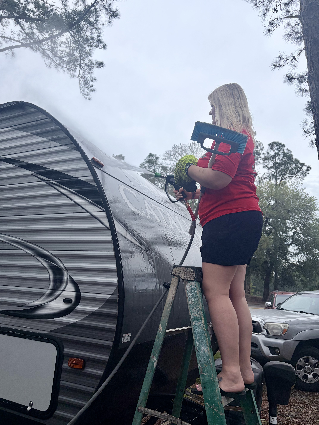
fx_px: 319
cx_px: 160
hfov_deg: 53.1
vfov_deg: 67.3
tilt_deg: +12.7
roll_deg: -3.9
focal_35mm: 26
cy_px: 212
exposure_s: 1/4608
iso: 64
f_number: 1.6
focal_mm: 5.96
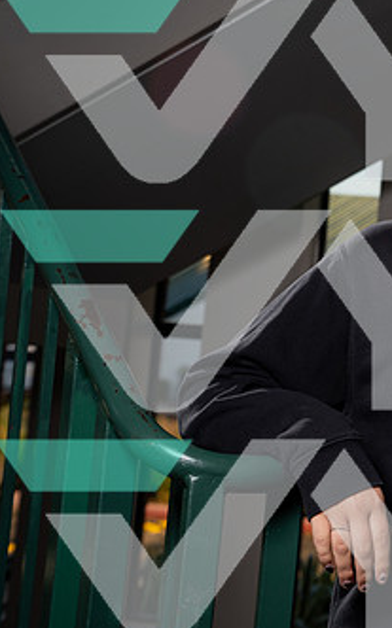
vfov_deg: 21.2
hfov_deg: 13.0
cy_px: 311
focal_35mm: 98
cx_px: 483
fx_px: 1678
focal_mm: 55
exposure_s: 1/250
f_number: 5.6
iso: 320
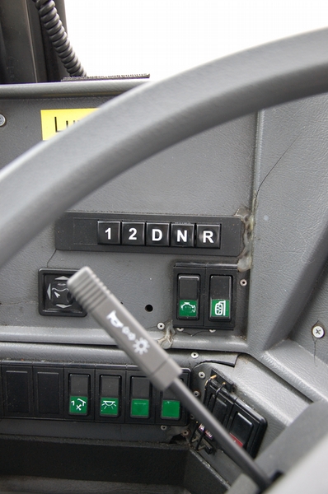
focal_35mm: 42
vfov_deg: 46.5
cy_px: 247
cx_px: 164
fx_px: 576
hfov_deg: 31.8
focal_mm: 28
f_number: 4.2
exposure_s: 1/20
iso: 800
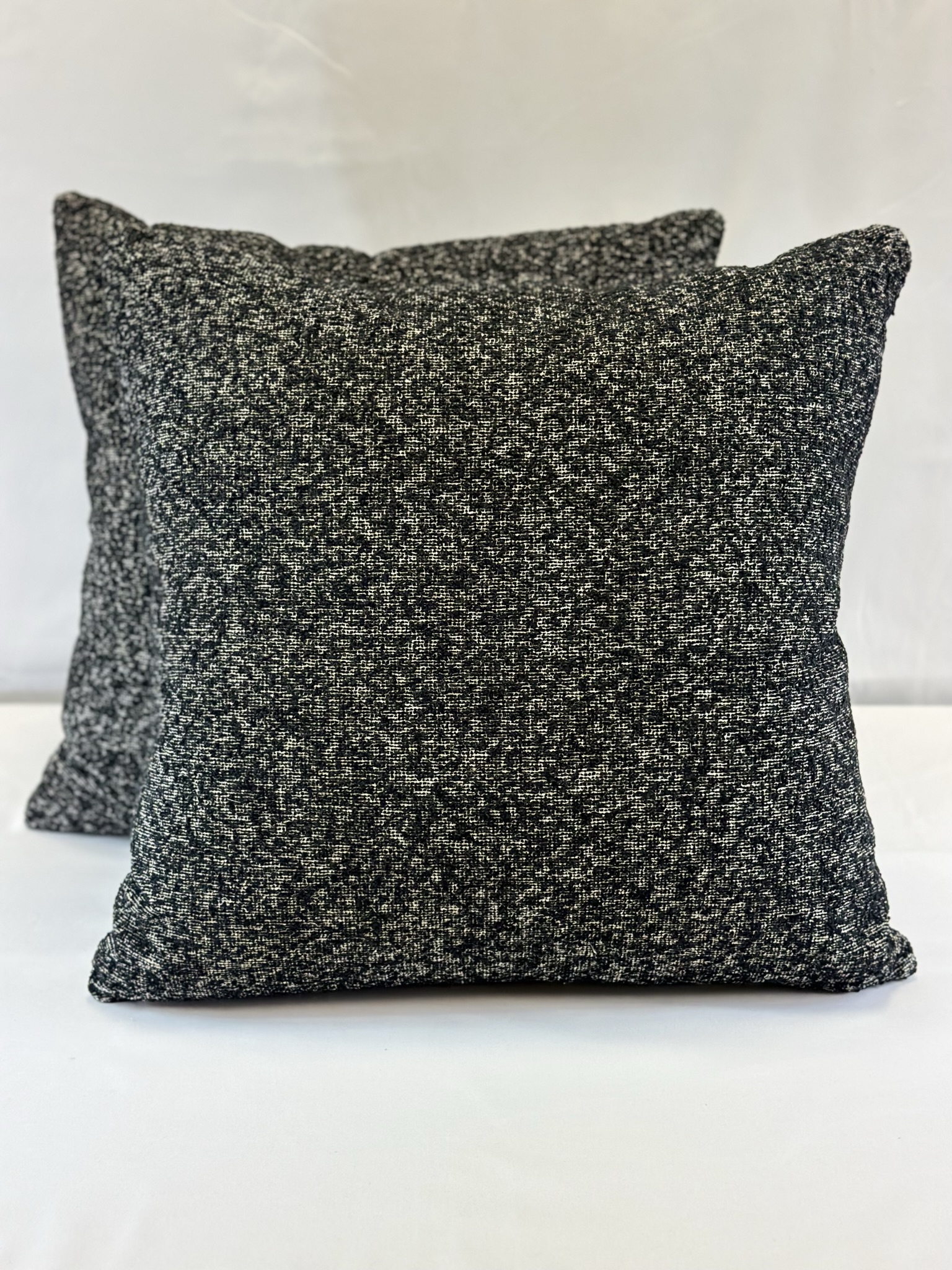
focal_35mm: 48
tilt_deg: -16.6
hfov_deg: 30.3
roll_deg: +0.5
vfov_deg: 39.7
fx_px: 1760
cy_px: 635
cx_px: 476
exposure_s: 1/223
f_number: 1.78
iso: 80
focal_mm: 6.86
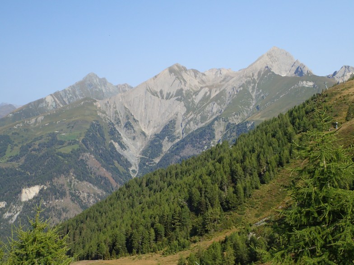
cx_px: 177
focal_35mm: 40
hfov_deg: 46.8
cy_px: 132
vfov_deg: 36.0
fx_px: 409
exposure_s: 1/1600
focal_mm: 7.34
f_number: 4
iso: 200
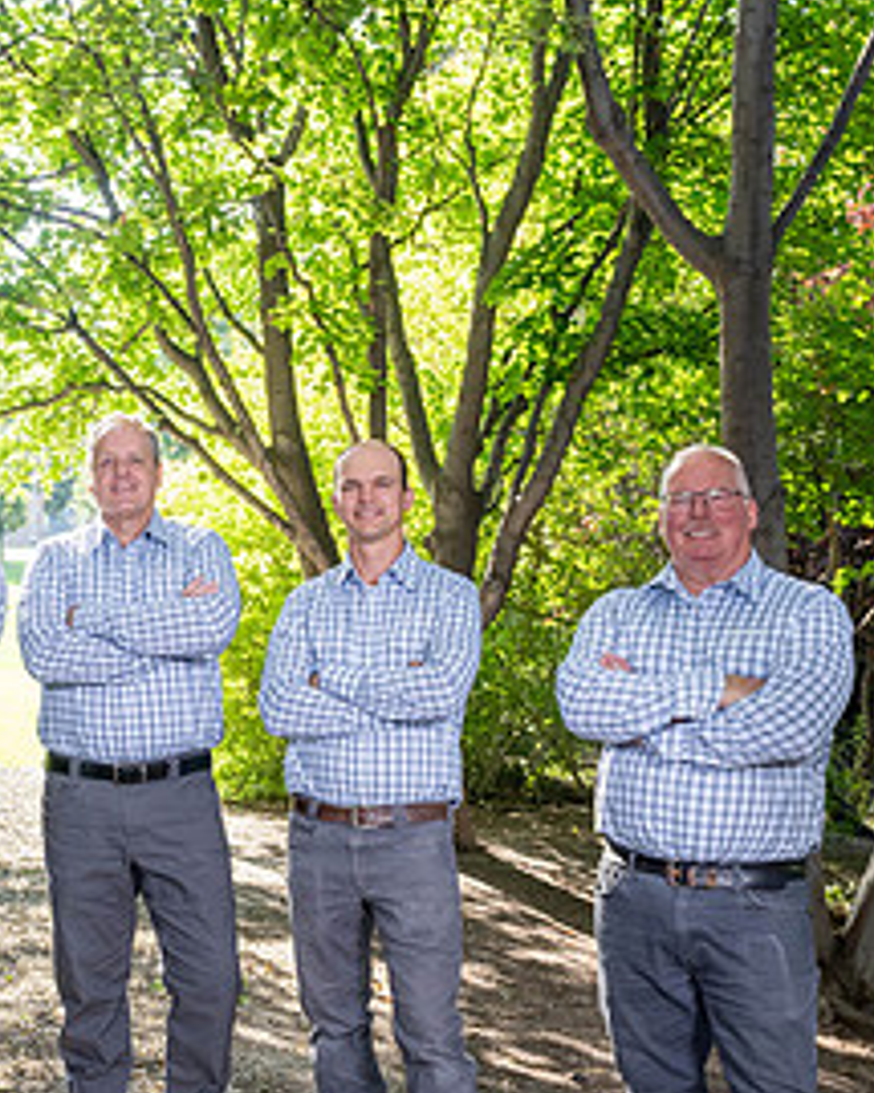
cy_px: 630
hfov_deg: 24.0
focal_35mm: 60
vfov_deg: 31.4
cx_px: -39
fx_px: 1941
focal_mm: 24
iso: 640
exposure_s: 1/200
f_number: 6.3
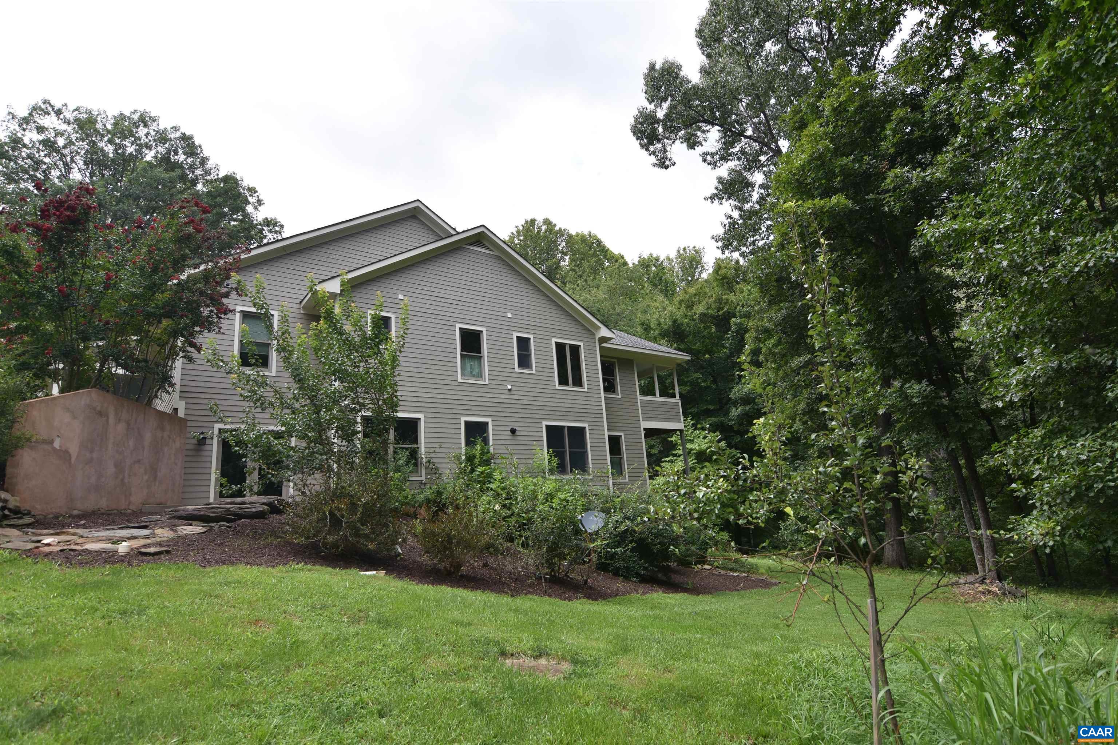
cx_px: 559
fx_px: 606
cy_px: 372
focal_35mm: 20
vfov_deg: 63.2
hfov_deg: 85.4
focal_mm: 13
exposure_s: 1/250
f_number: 5.6
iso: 100
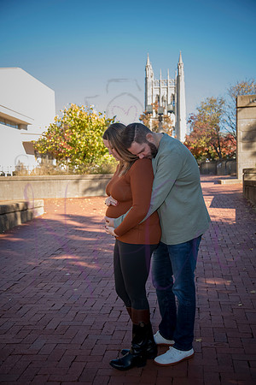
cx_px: 128
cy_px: 192
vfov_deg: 41.1
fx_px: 512
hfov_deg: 28.1
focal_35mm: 48
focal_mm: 48
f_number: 4.2
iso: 640
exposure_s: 1/640
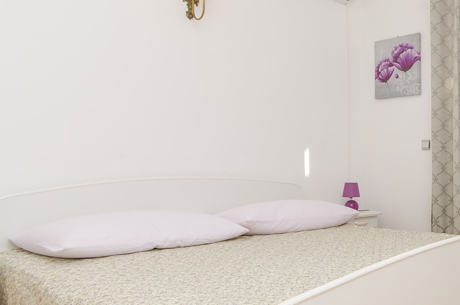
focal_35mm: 34
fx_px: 434
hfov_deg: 44.5
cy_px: 179
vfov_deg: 38.6
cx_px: 490
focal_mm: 10
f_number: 7.1
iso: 100
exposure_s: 1/160
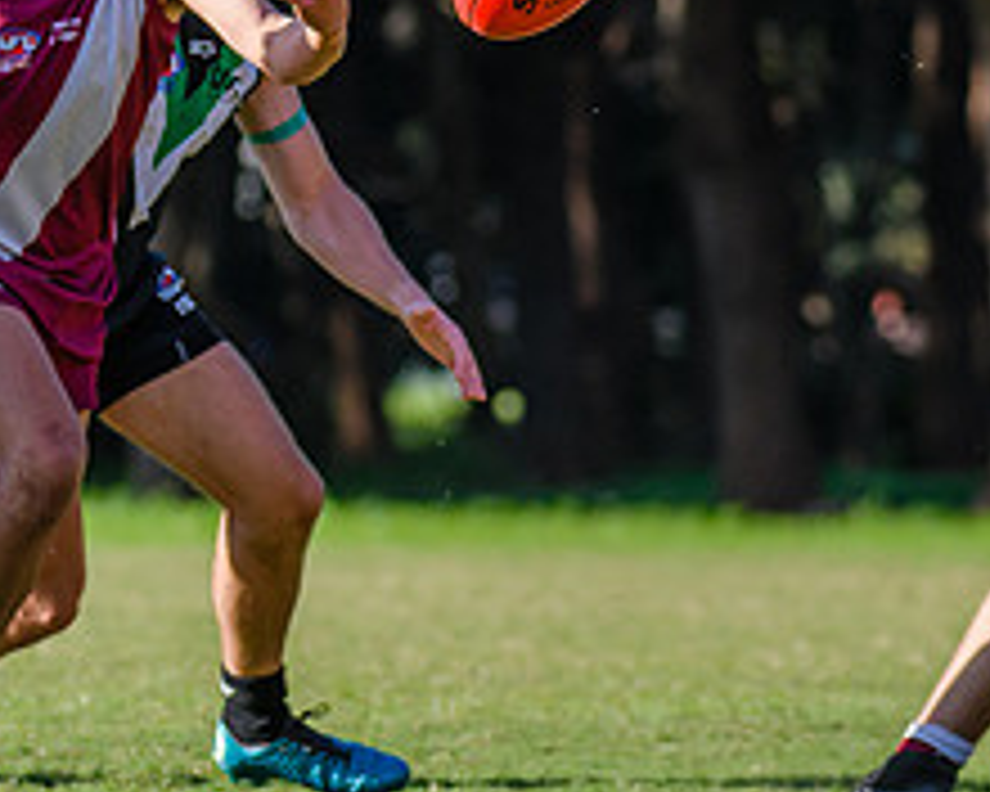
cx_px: -329
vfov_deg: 2.2
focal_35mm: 700
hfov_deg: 2.8
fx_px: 20510
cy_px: 277
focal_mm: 195
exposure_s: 1/2500
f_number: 4.5
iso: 800
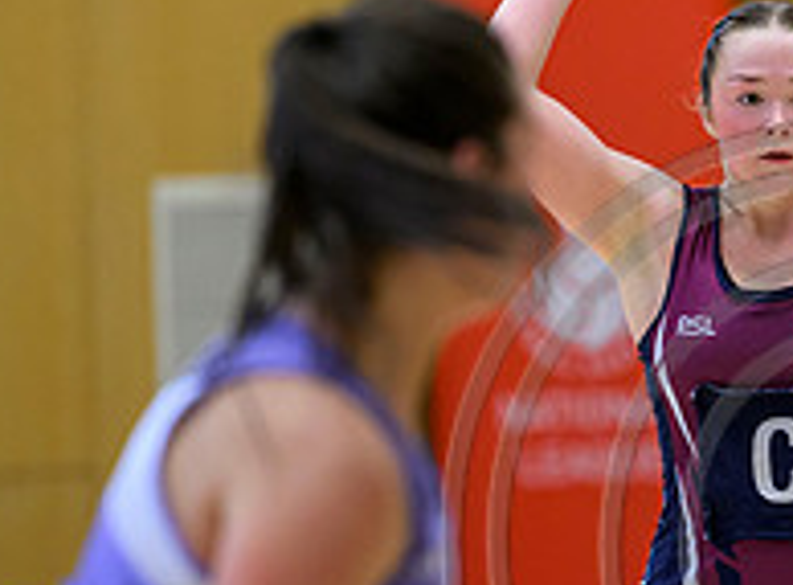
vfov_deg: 2.2
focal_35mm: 679
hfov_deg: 2.9
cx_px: 656
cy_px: 483
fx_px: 15459
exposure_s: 1/1250
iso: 3200
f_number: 3.2
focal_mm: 200
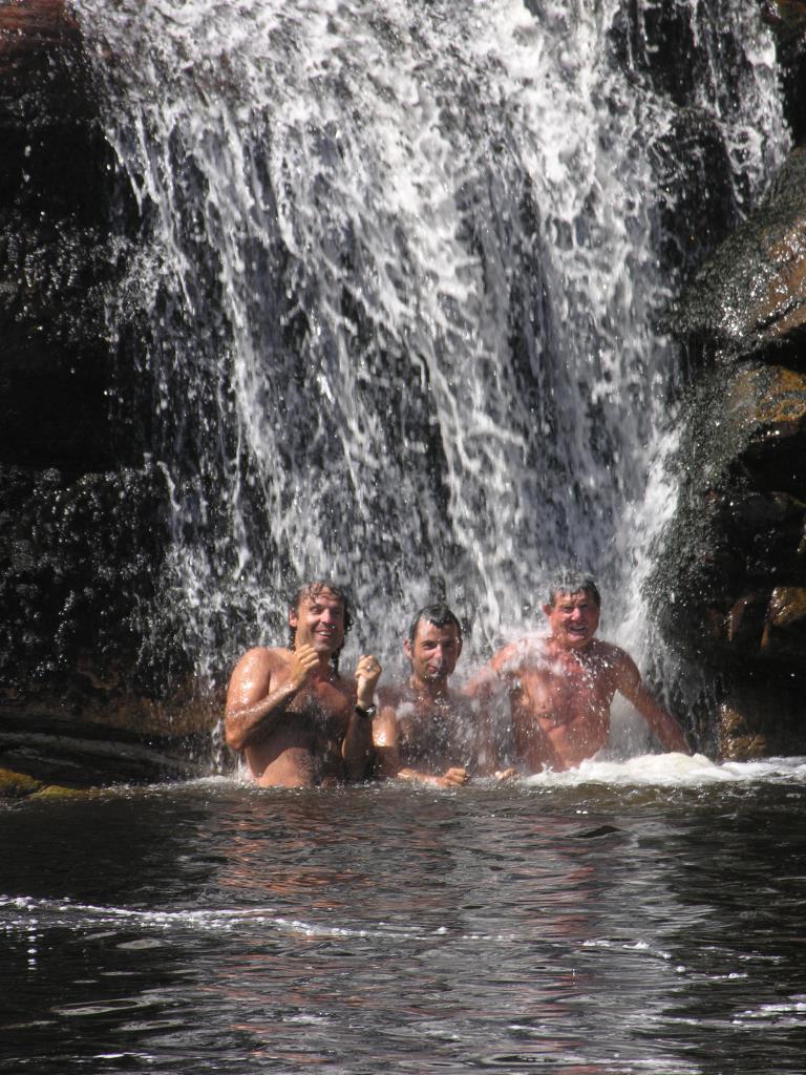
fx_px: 9034
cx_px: 403
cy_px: 538
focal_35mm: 291
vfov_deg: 6.8
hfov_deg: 5.1
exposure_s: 1/190
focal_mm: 74
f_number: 6
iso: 50
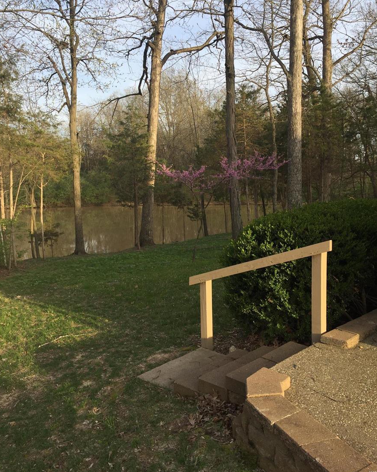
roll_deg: +0.6
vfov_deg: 57.1
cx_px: 189
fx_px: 432
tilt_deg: -3.1
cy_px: 217
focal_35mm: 31
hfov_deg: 47.1
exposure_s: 1/581
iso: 32
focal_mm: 4.15
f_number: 2.2
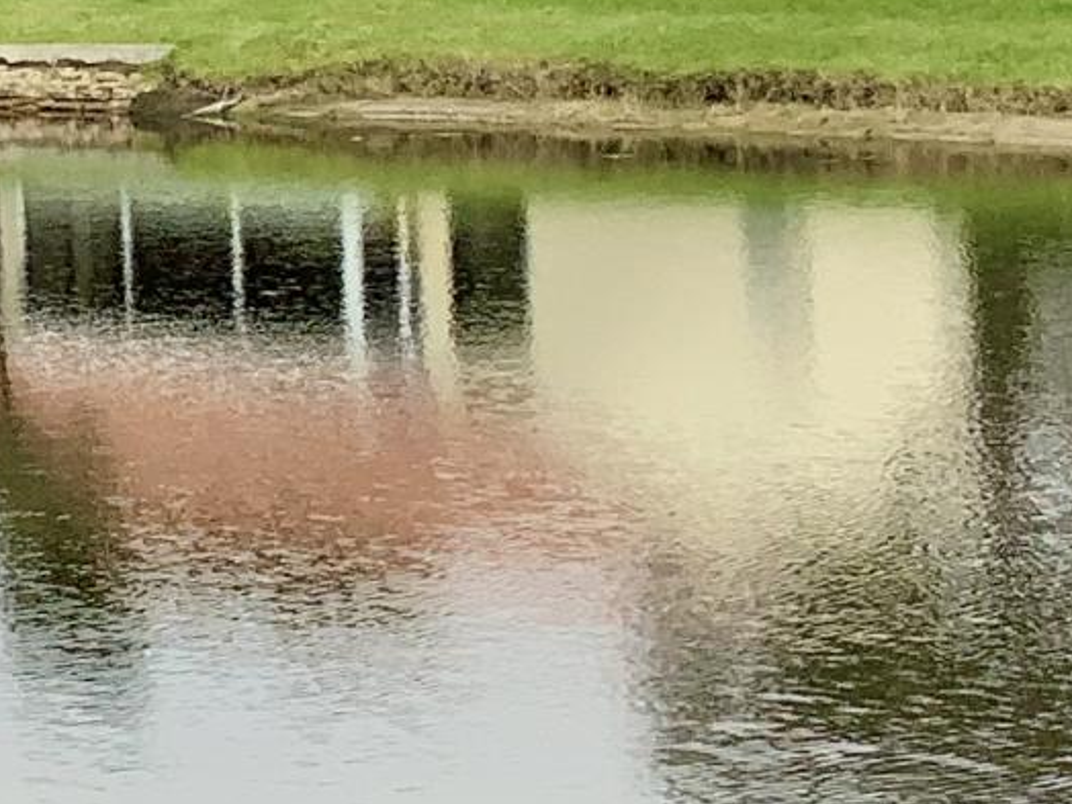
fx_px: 5141
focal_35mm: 166
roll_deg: +1.5
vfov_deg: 8.9
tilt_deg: -3.2
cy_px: 135
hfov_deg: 11.6
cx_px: -291
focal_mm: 3
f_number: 1.8
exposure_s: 1/1412
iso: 16
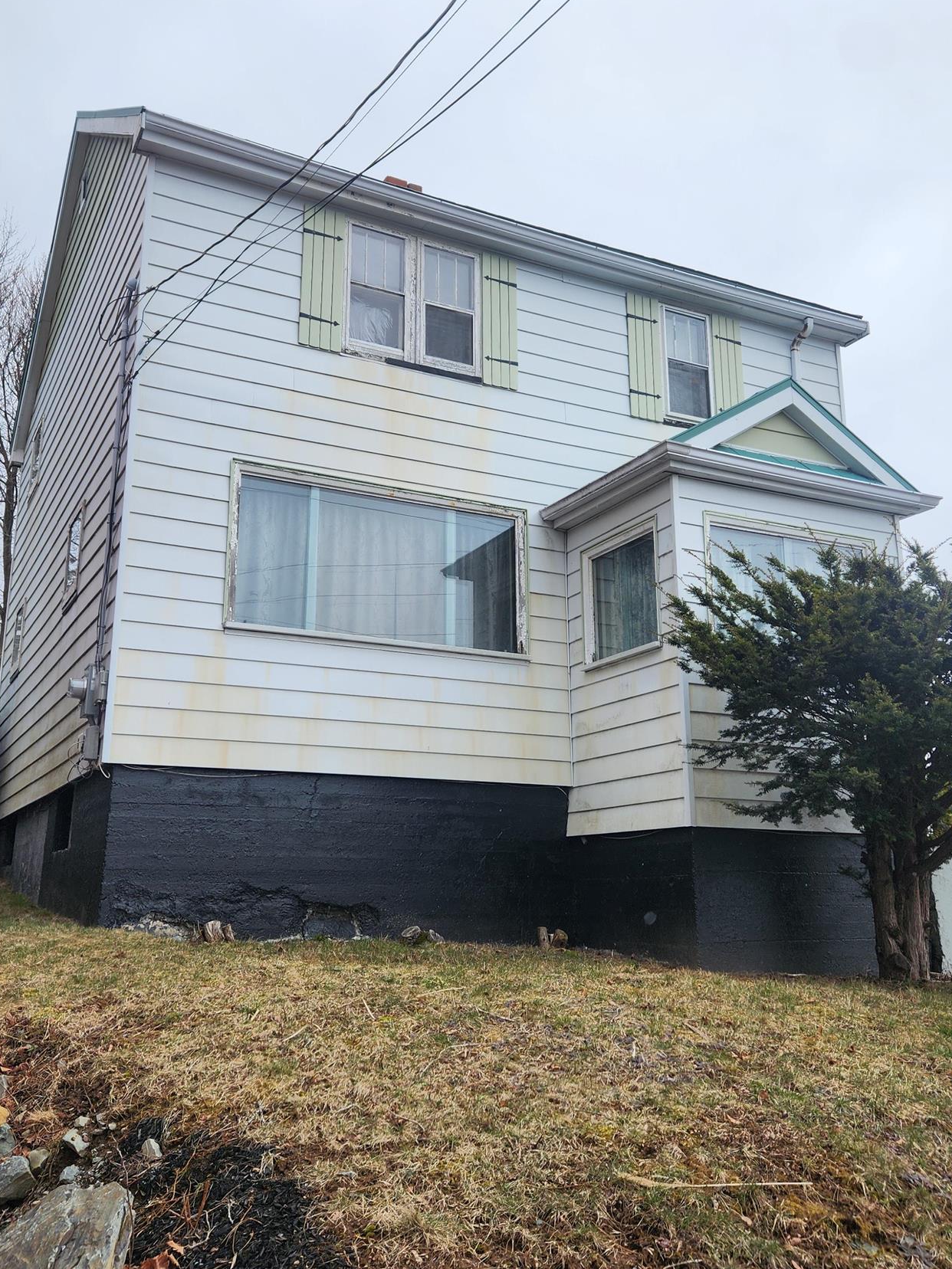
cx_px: 460
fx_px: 1173
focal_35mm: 32
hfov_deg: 44.2
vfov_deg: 56.8
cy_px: 608
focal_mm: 5.4
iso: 20
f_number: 1.8
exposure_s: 1/968
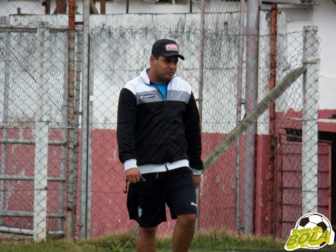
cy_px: 126
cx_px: 168
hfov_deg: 2.4
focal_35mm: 840
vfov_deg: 1.8
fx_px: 8153
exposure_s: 1/500
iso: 200
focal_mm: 147
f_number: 5.6
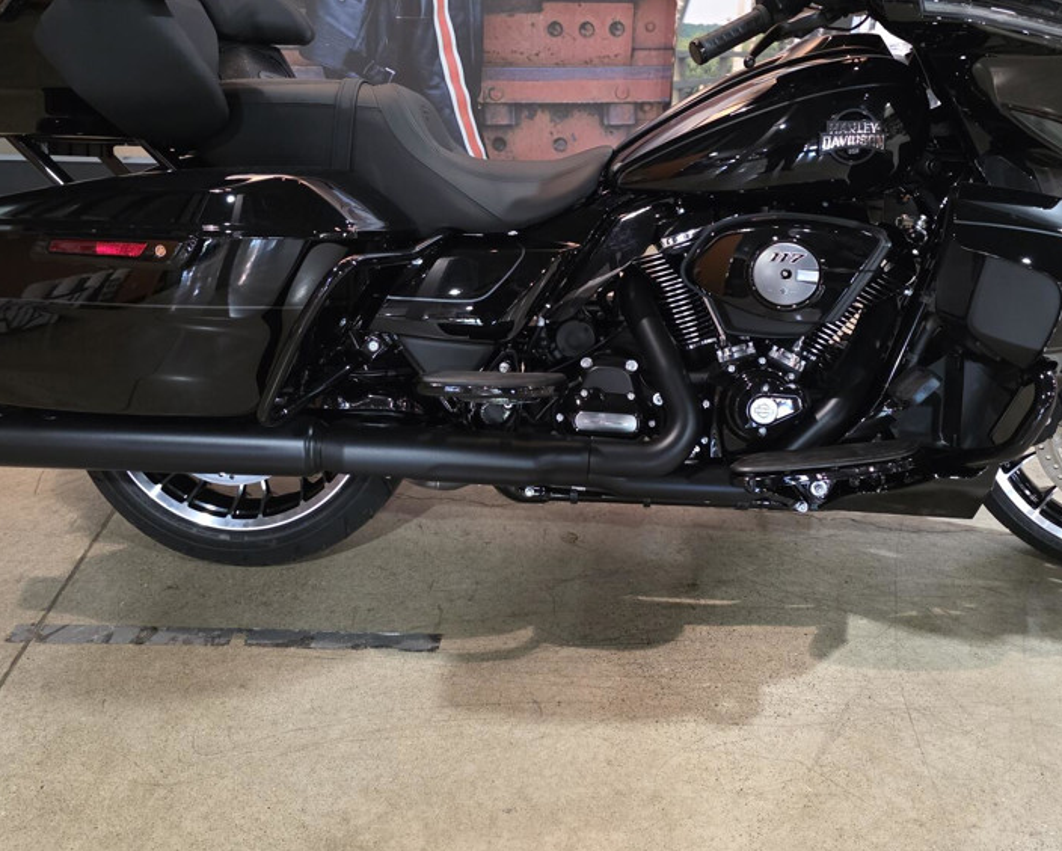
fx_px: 1069
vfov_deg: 43.3
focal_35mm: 34
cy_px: 362
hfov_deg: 52.8
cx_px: 571
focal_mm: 6.3
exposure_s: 1/120
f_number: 1.7
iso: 1600
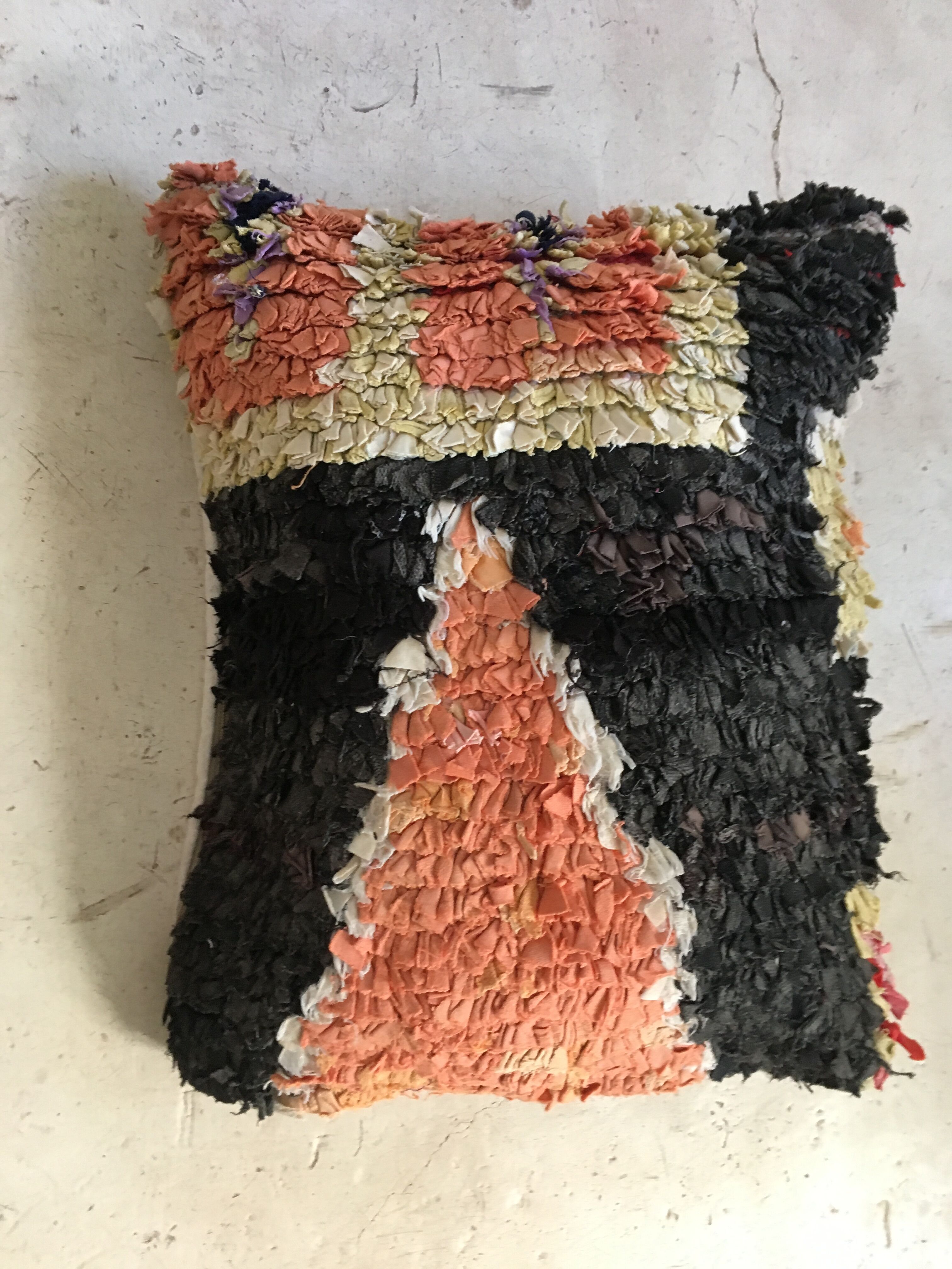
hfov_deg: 48.2
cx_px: 476
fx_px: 1063
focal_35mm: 29
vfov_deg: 61.7
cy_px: 634
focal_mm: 4.15
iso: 200
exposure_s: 1/33
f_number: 2.2
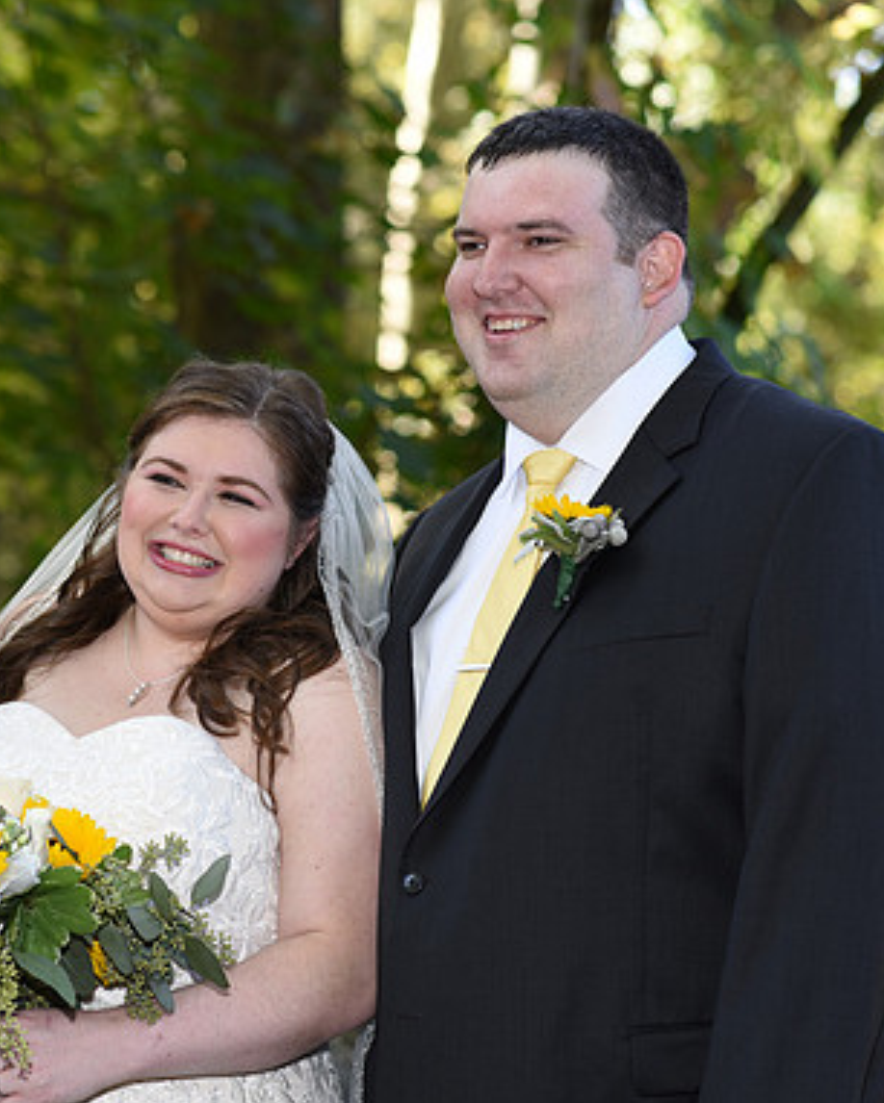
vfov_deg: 15.9
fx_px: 3954
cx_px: 196
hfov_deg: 12.7
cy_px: 556
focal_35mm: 121
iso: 200
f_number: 3.5
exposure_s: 1/200
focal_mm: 85
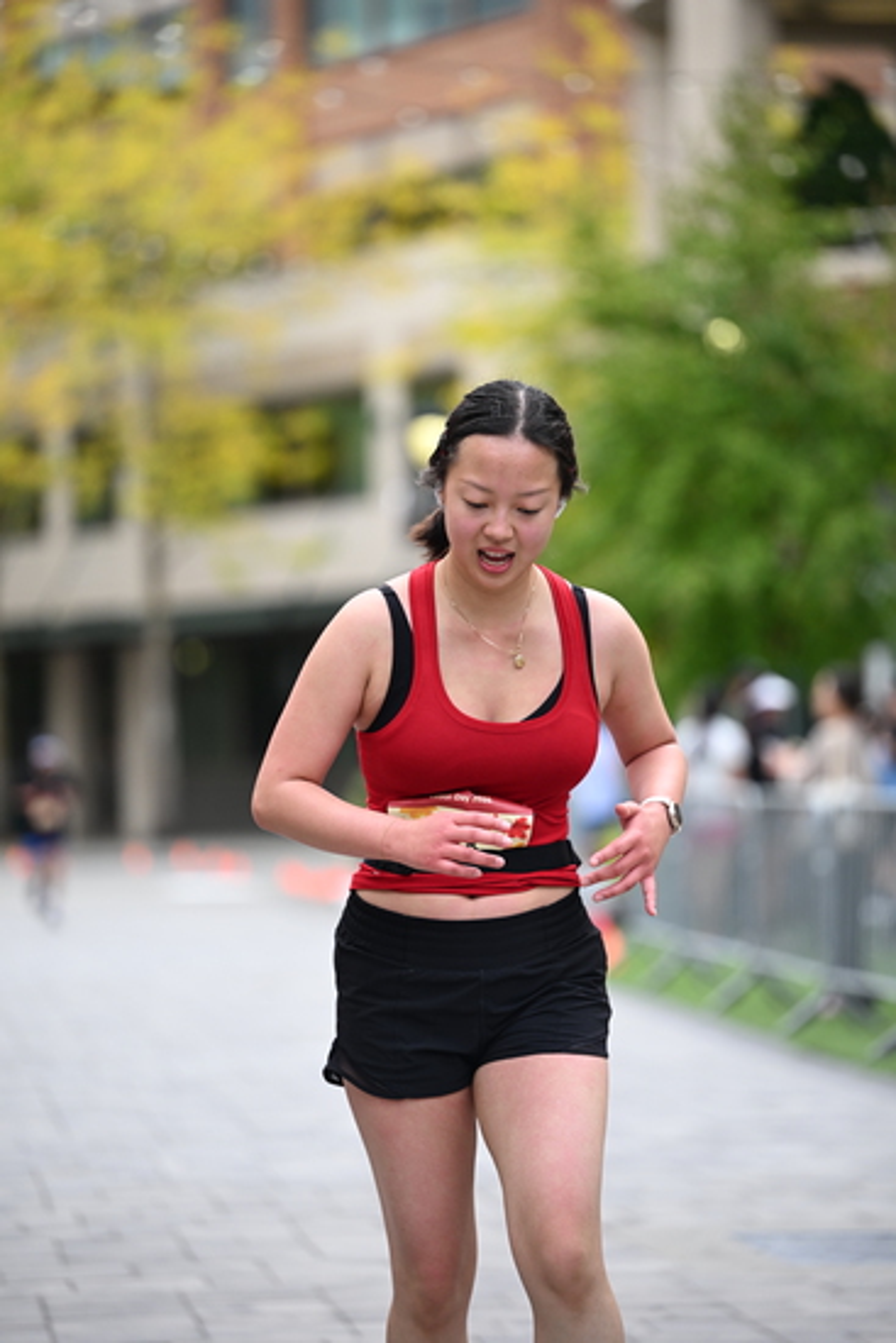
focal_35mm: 145
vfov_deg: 14.1
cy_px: 672
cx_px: 448
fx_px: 5410
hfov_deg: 9.5
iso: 640
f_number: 2.8
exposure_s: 1/2500
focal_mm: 145
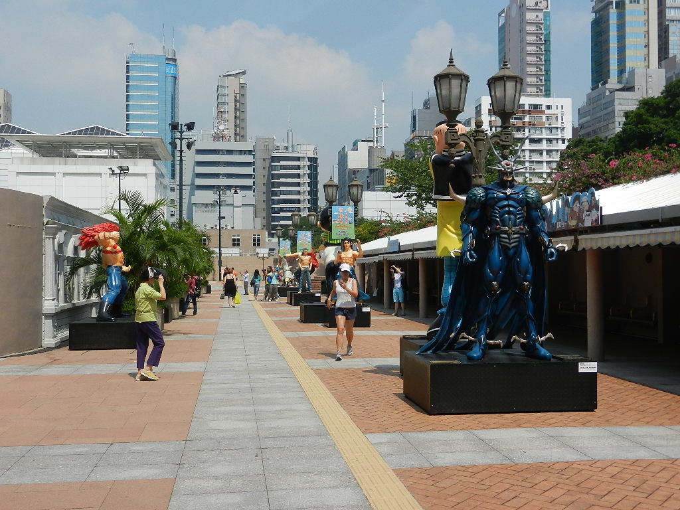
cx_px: 340
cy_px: 255
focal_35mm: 38
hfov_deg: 49.0
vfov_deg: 37.7
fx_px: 746
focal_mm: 6.9
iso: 160
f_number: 8
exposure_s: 1/500
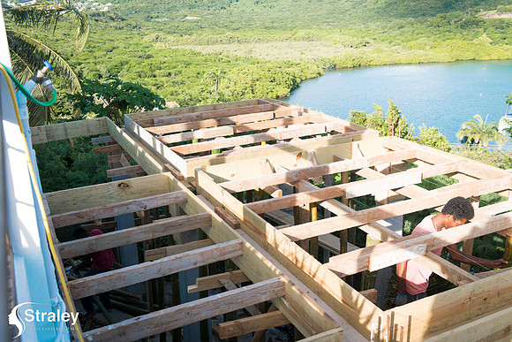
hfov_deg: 54.4
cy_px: 171
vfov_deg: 37.9
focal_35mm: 35
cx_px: 256
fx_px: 498
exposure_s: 1/125
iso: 64
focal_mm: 35
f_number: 6.3
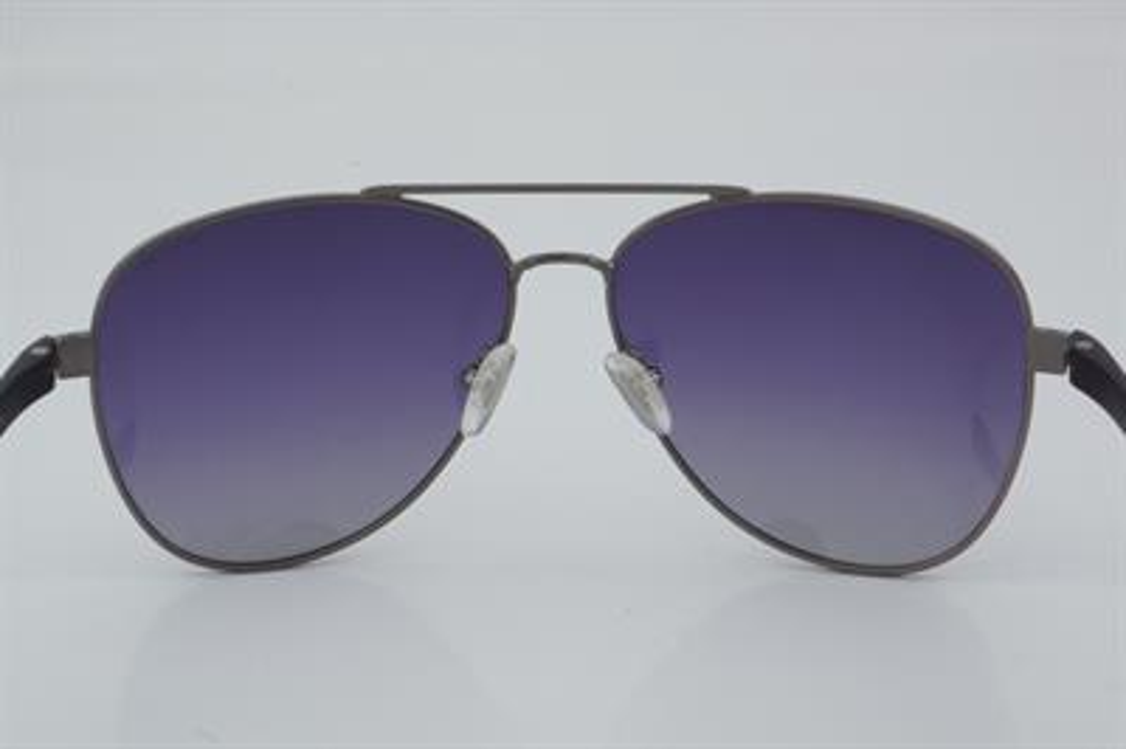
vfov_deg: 18.2
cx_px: 563
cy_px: 374
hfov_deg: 27.0
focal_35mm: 75
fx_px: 2344
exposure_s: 1/3
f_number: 32
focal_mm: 50
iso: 100
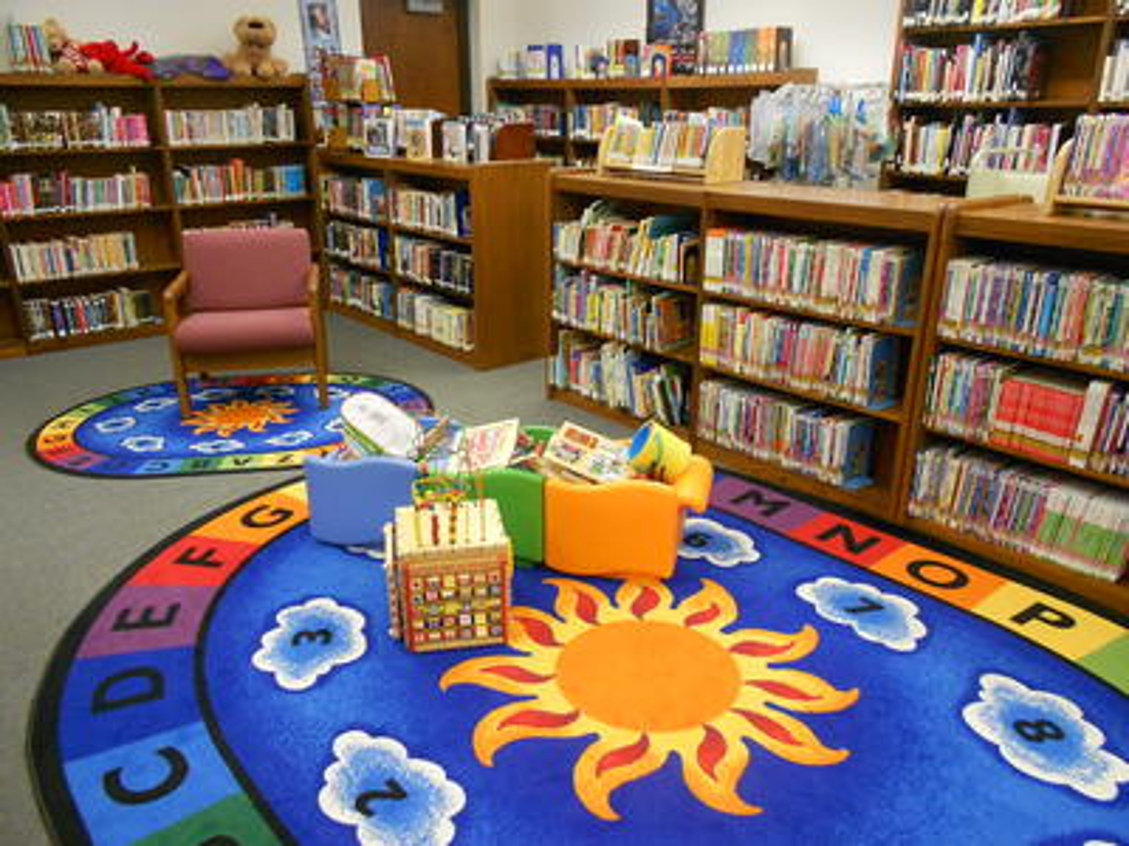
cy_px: 423
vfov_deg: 53.1
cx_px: 564
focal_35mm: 26
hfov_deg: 67.3
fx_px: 848
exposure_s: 1/30
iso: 320
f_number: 3.2
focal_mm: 4.6
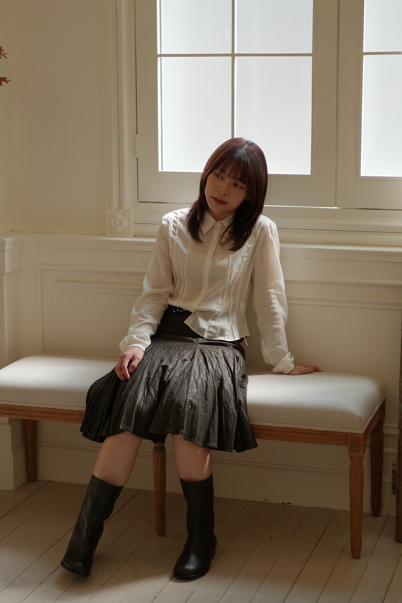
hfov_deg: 19.2
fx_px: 1189
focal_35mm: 71
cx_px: 201
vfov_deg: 28.5
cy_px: 302
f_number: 2.8
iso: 320
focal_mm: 26
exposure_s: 1/400
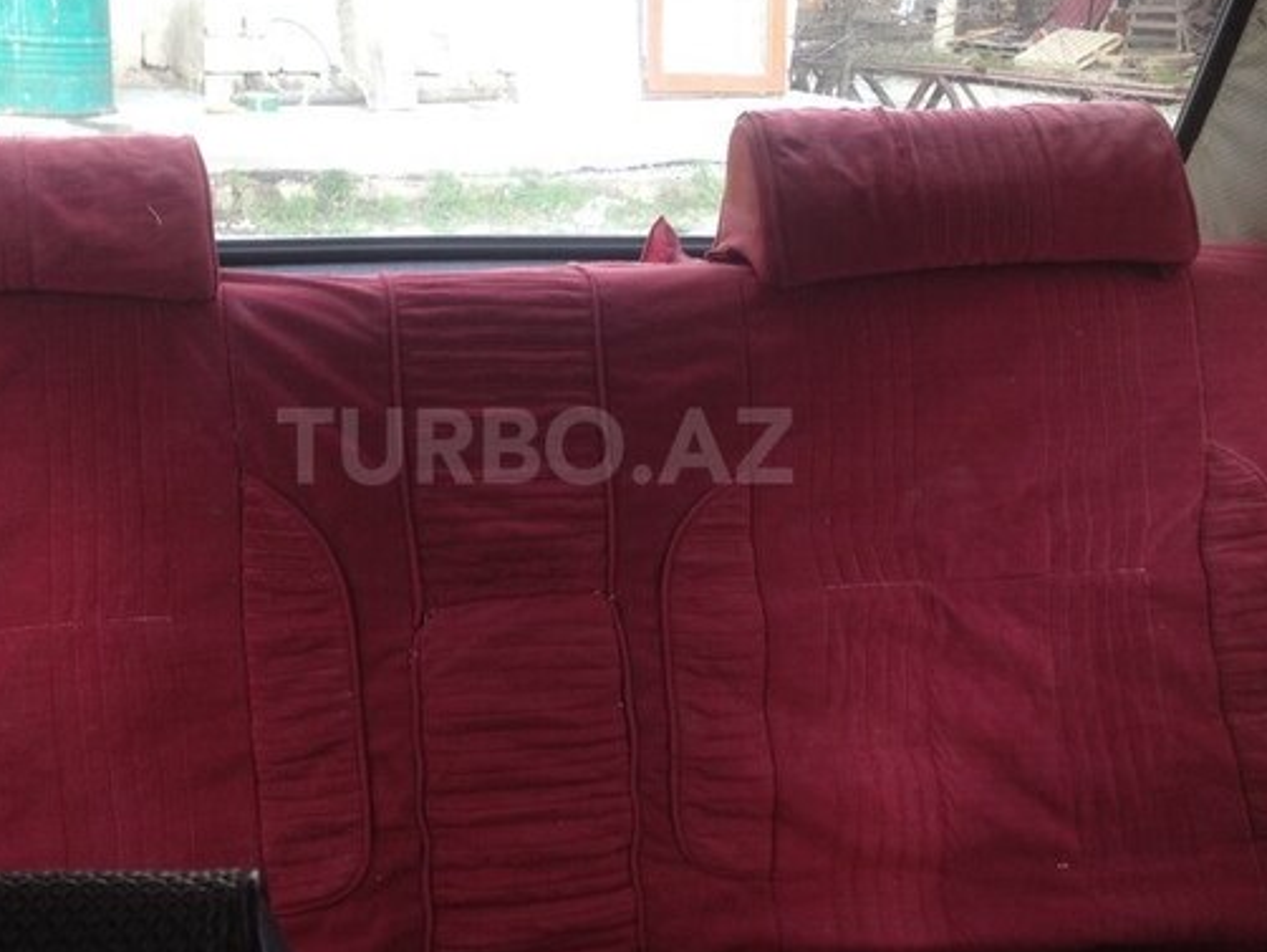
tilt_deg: -20.1
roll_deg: -1.3
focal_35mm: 46
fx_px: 1684
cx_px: 535
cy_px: 446
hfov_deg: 41.1
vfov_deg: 31.5
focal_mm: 4.28
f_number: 2.4
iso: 50
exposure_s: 1/120
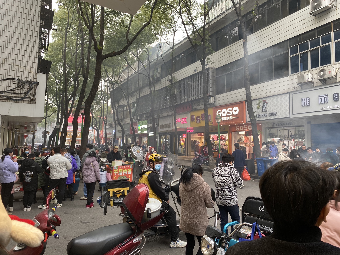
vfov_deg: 53.1
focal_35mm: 26
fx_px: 255
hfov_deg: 67.3
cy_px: 128
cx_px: 170
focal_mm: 4.25
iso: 64
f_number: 1.8
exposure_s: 1/122
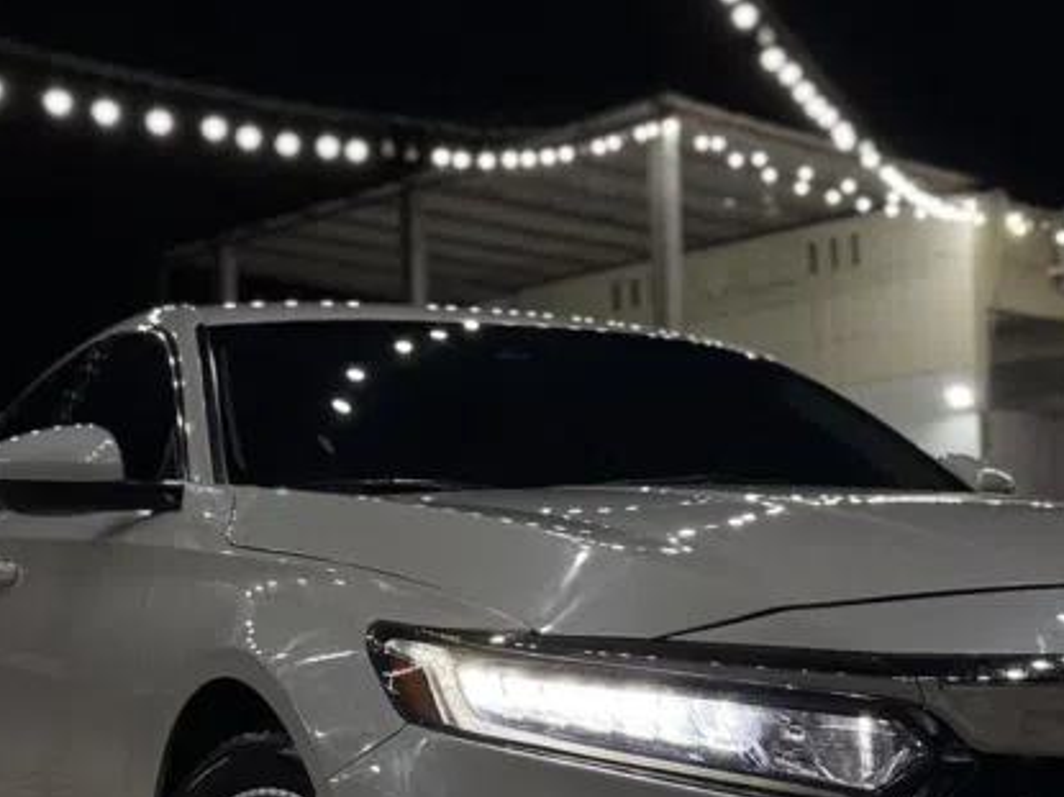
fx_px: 1137
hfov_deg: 49.9
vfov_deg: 38.6
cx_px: 626
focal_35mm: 37
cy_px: 443
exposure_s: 1/100
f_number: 1.78
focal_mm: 6.76
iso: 125
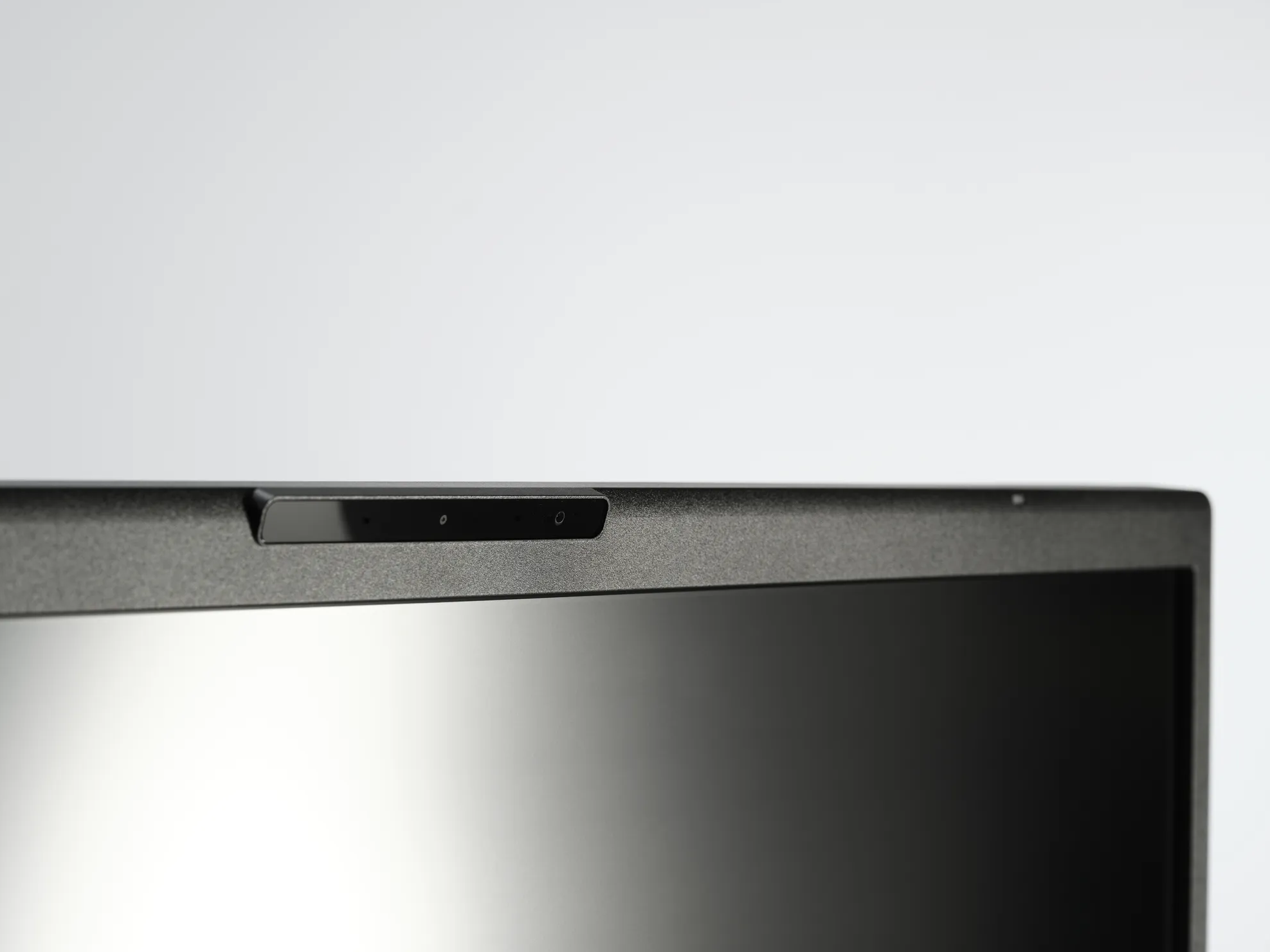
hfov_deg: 24.4
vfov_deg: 18.4
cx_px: 632
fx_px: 2935
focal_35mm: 80
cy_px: 480
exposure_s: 1/100
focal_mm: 100
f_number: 13
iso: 200
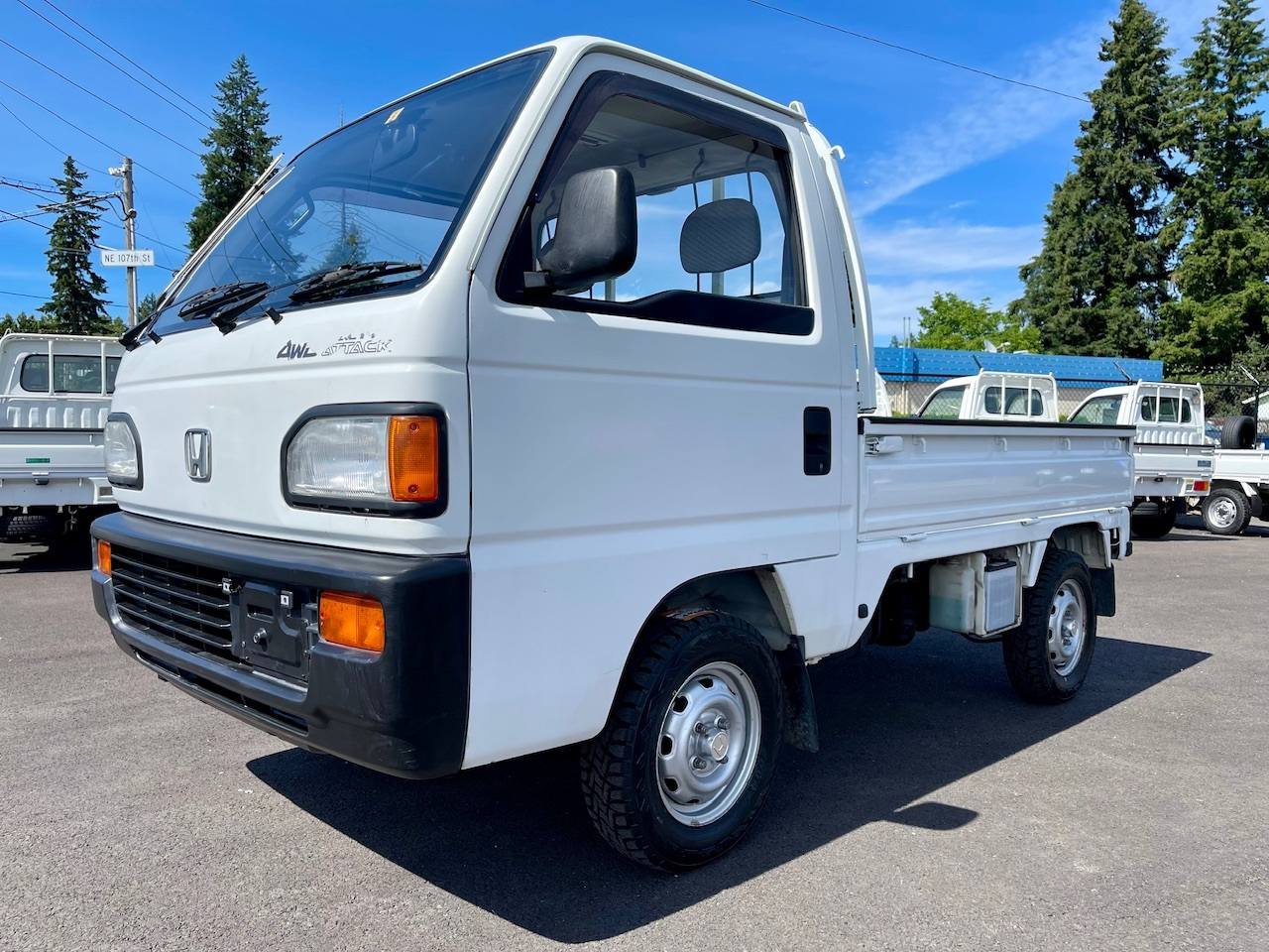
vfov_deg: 54.9
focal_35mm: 25
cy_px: 476
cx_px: 634
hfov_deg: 69.4
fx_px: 916
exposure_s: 1/2857
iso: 32
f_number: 1.6
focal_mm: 5.1
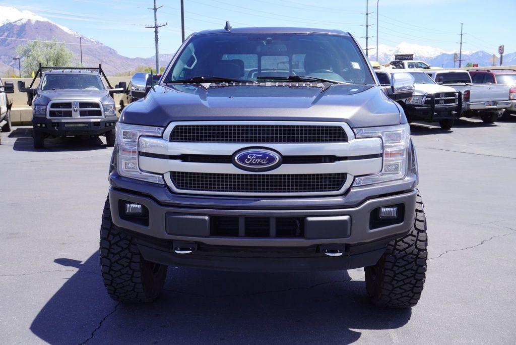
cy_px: 172
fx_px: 538
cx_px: 258
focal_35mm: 38
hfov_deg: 51.3
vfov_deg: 35.5
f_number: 8
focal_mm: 25
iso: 100
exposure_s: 1/125
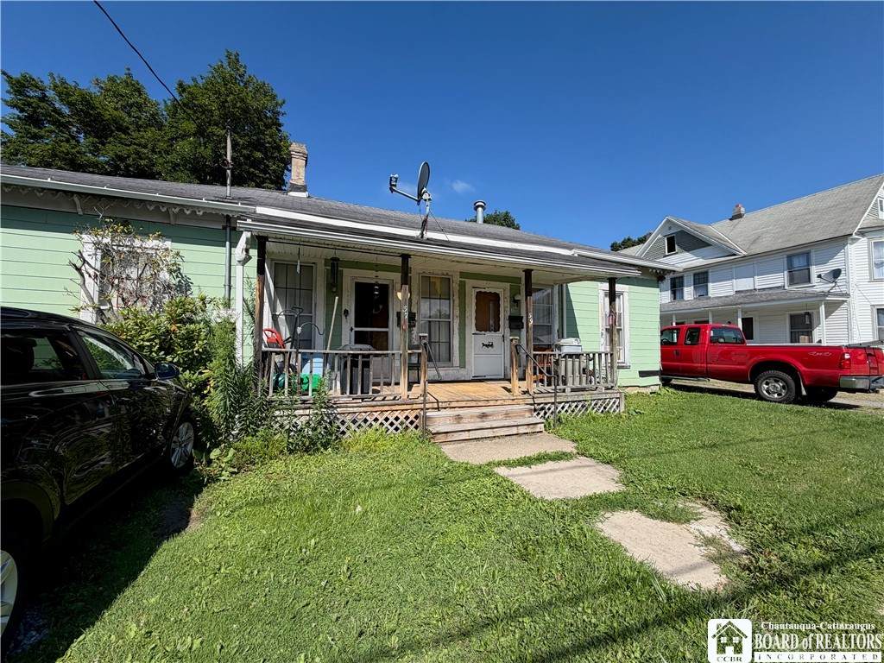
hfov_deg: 102.1
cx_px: 442
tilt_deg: +1.1
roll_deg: +2.5
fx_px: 358
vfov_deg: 85.7
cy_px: 332
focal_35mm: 14
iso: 25
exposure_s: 1/770
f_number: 2.2
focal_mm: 2.22
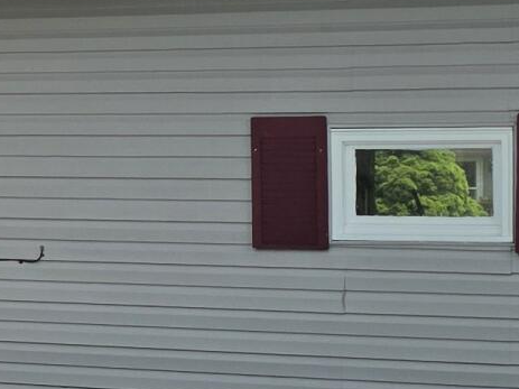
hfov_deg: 12.6
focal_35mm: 149
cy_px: 132
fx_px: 2233
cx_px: -249
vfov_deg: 9.9
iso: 80
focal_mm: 6.3
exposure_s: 1/6355
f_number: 1.7
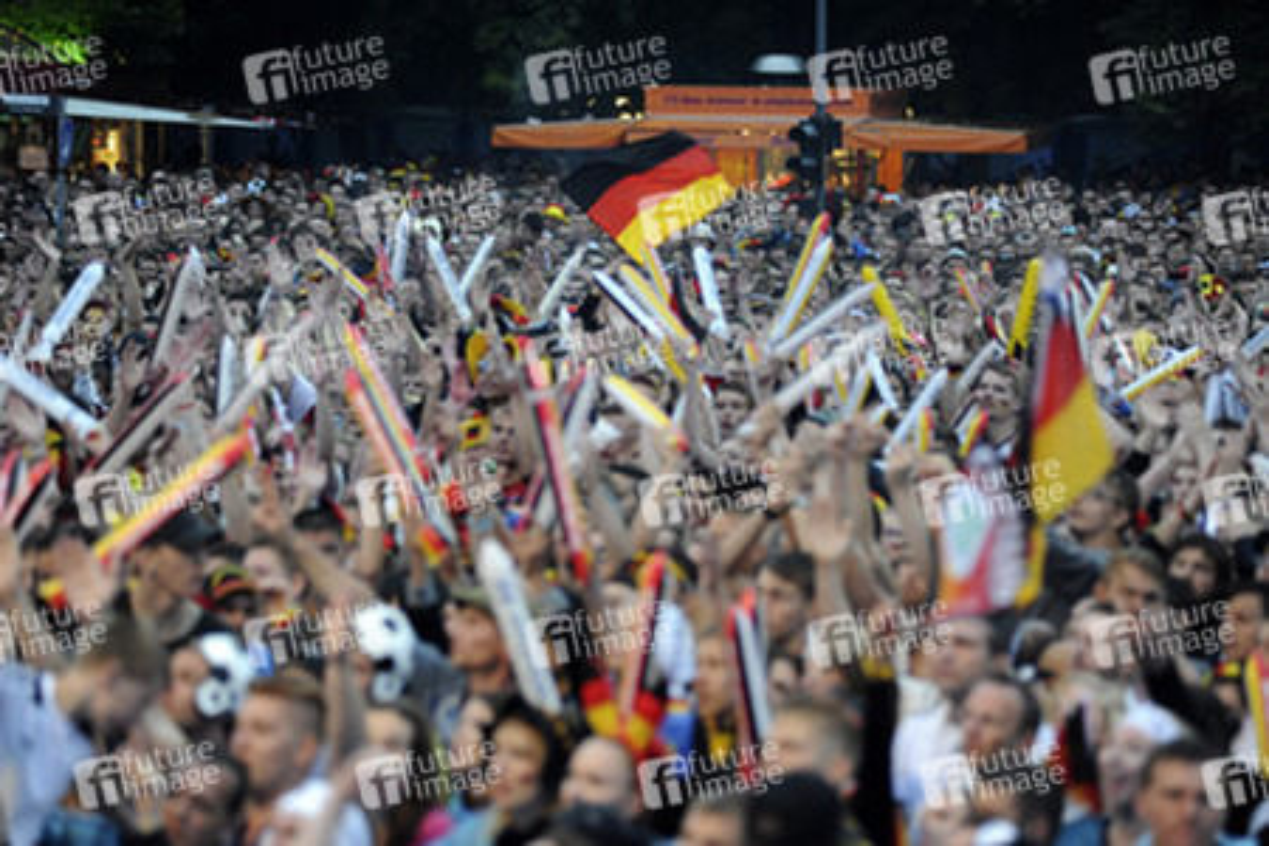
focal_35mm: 145
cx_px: 634
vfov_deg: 9.5
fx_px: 5111
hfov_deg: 14.2
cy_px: 423
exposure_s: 1/320
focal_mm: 145
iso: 1600
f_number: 2.8
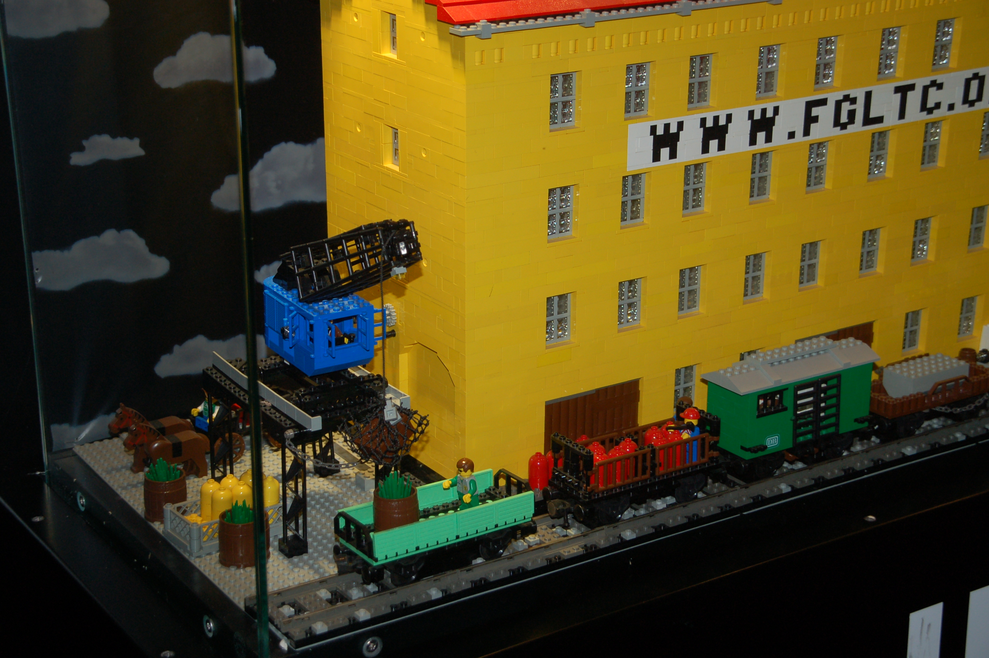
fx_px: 1647
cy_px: 329
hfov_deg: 33.4
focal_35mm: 60
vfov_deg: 22.6
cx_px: 494
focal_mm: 40
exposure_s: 1/60
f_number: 4.8
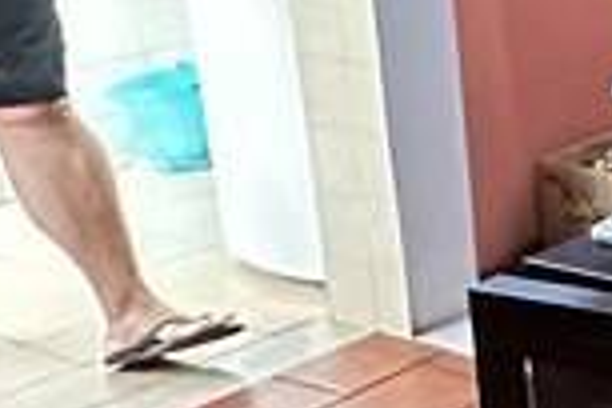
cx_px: 1552
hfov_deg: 14.2
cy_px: -156
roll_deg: -1.3
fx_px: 1292
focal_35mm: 76
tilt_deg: -7.3
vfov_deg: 16.7
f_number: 2.2
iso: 1000
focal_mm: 2.22
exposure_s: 1/60
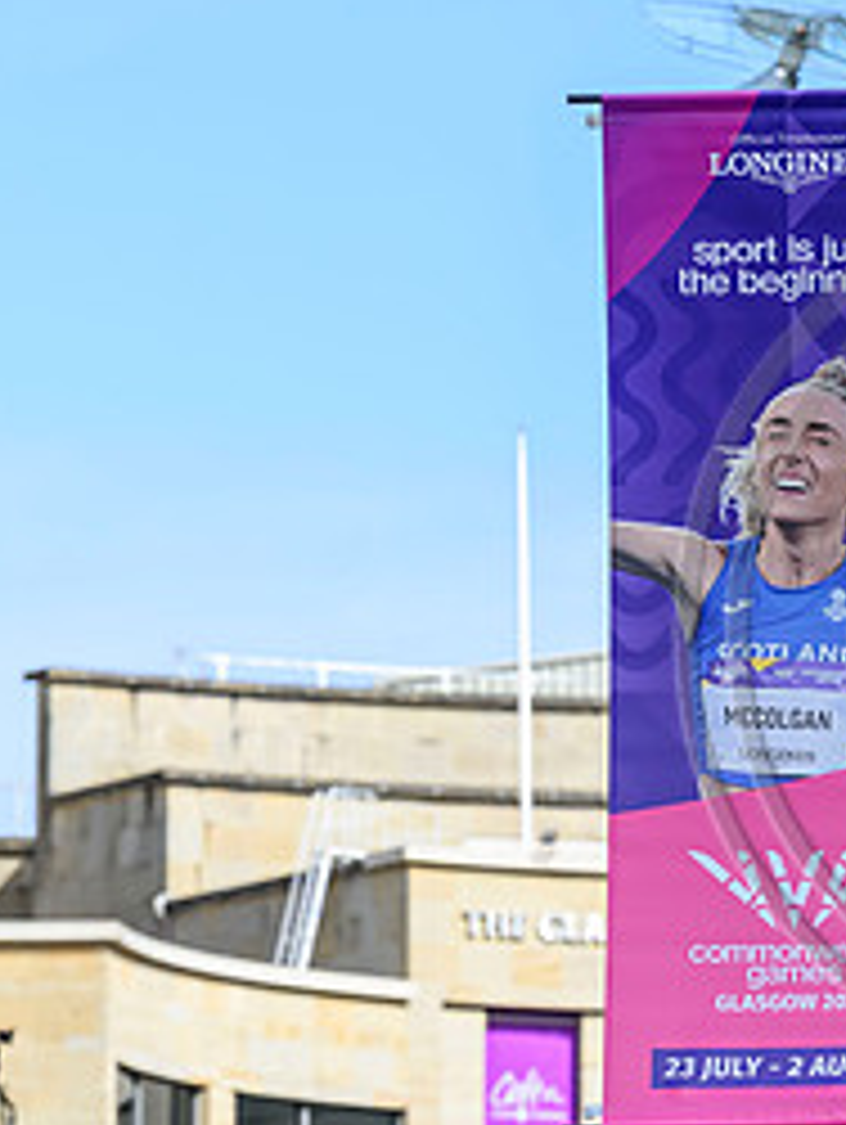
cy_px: 599
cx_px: 884
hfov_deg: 4.3
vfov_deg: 5.7
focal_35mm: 346
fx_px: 11256
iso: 500
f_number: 5
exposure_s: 1/1600
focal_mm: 130
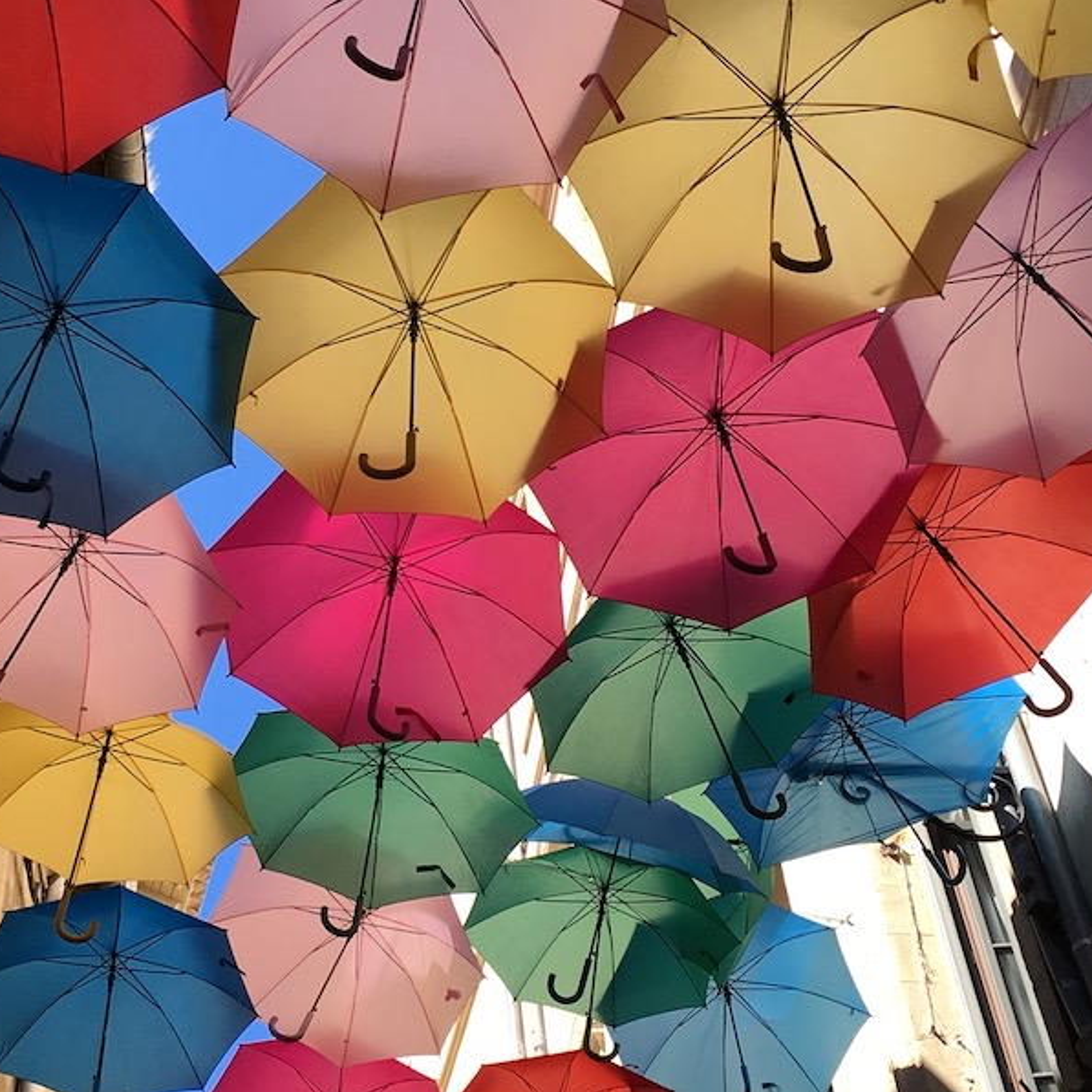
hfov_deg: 30.9
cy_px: 541
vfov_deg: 31.1
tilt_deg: +46.6
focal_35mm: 55
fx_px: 1963
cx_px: 382
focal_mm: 4.15
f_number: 2.2
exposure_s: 1/481
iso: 25
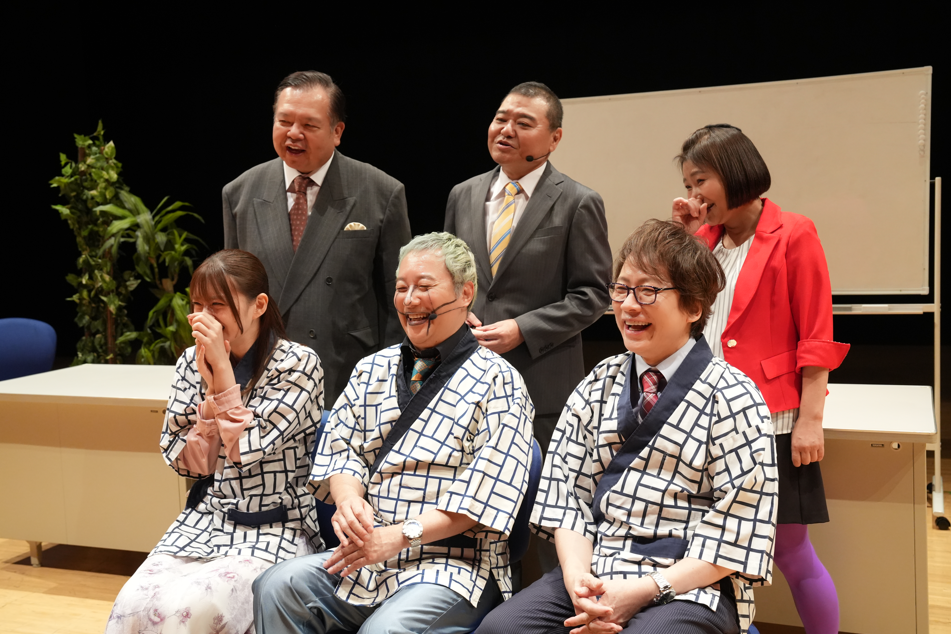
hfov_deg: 48.5
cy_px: 312
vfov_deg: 33.4
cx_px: 469
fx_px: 1057
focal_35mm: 40
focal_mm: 39
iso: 4000
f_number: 5.6
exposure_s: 1/160
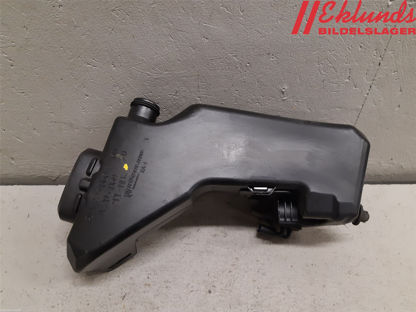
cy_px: 156
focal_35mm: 26
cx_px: 208
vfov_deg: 53.1
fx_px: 312
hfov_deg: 67.3
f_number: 1.7
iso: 160
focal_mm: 3.93
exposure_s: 1/50
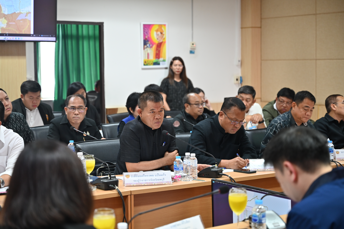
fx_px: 669
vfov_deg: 19.4
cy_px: 114
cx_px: 172
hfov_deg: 28.9
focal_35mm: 70
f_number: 2.8
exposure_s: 1/125
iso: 1100
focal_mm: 70
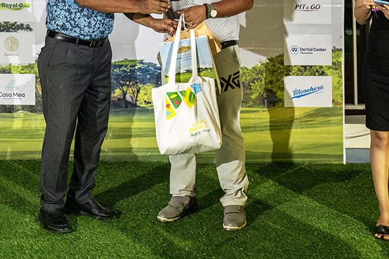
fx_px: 756
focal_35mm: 70
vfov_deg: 19.3
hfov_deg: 28.7
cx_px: 138
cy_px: 63
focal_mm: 42
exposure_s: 1/200
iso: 2000
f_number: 5
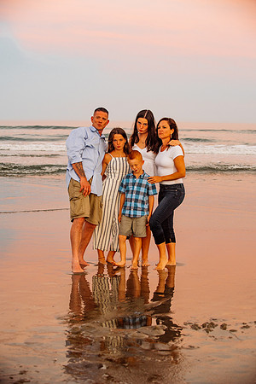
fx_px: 747
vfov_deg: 28.8
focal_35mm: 70
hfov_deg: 19.5
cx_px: 128
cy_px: 192
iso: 320
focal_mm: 70
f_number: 4
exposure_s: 1/125
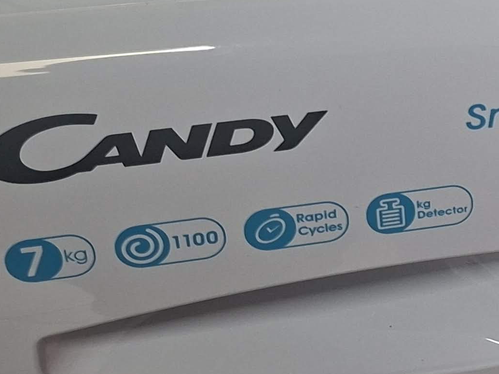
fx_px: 1283
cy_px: 109
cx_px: 792
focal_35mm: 89
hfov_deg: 18.8
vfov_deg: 16.5
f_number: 1.8
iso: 250
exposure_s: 1/50
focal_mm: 5.54
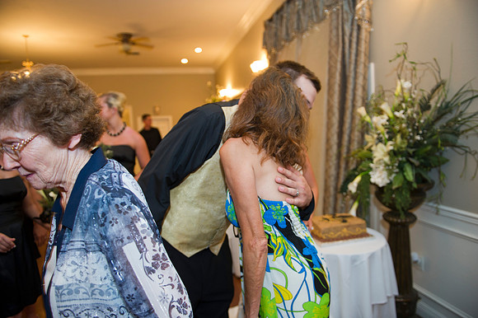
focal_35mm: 24
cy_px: 159
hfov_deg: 73.8
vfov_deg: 53.1
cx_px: 239
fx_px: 318
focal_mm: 24
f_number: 2.8
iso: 800
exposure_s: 1/60
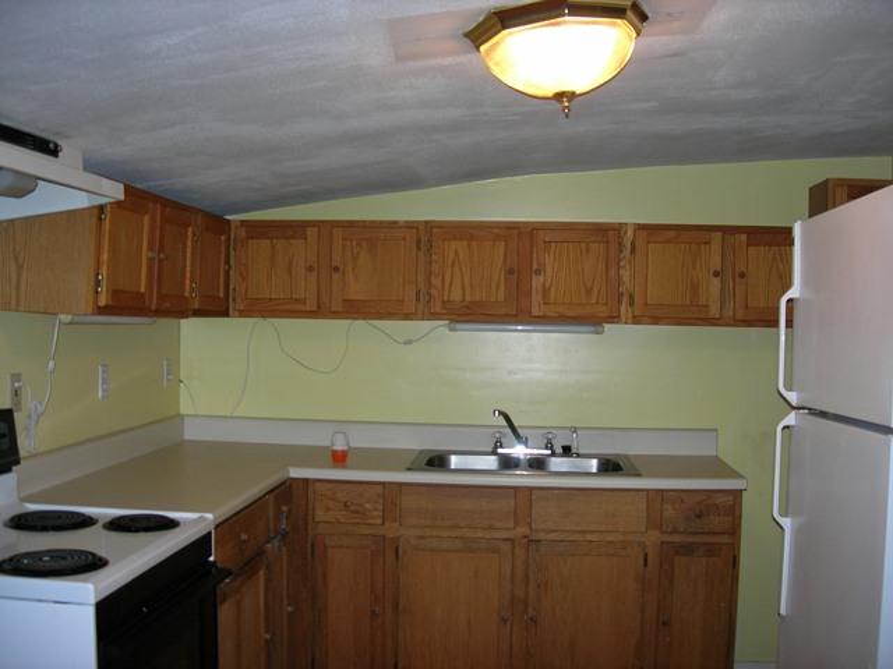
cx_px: 446
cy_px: 334
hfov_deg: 49.0
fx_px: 980
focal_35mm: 38
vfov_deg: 37.7
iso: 64
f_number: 2.8
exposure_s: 1/60.1
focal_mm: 7.8
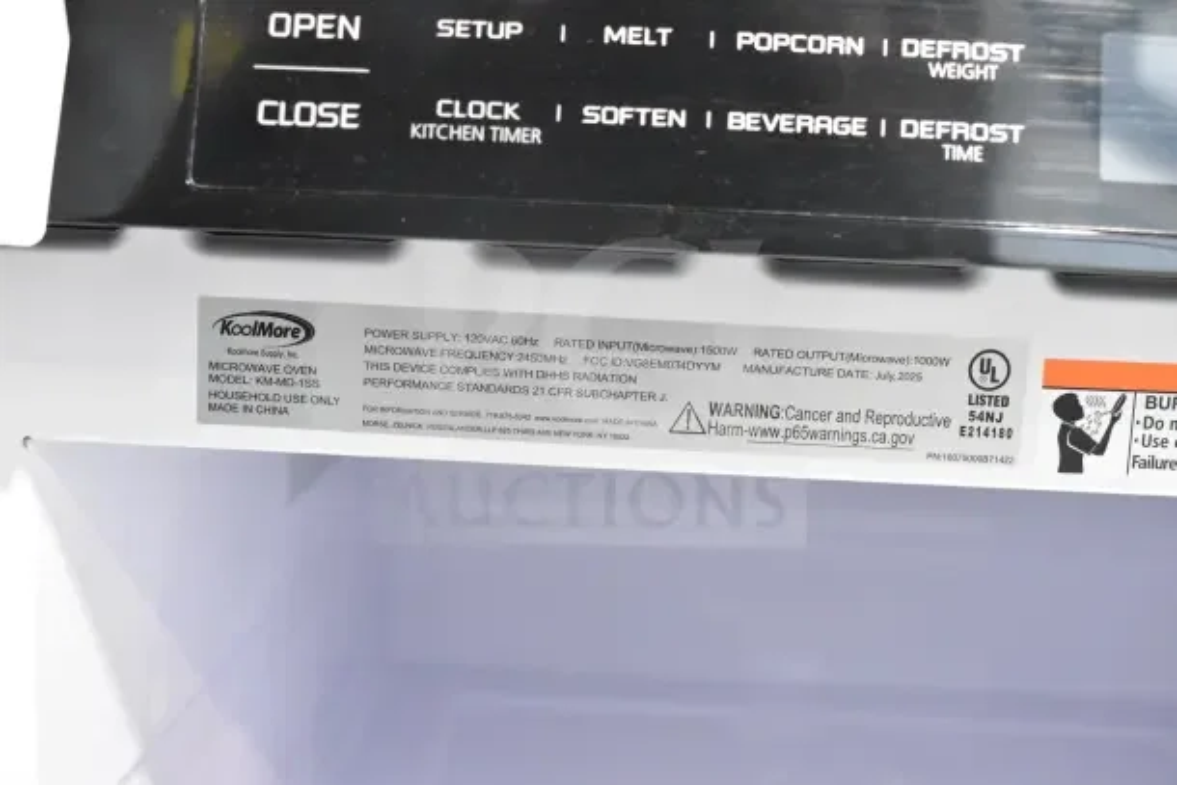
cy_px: 392
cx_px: 588
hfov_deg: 46.4
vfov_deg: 31.9
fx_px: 1373
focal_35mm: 42
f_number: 6.3
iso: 6400
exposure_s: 1/160
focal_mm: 28
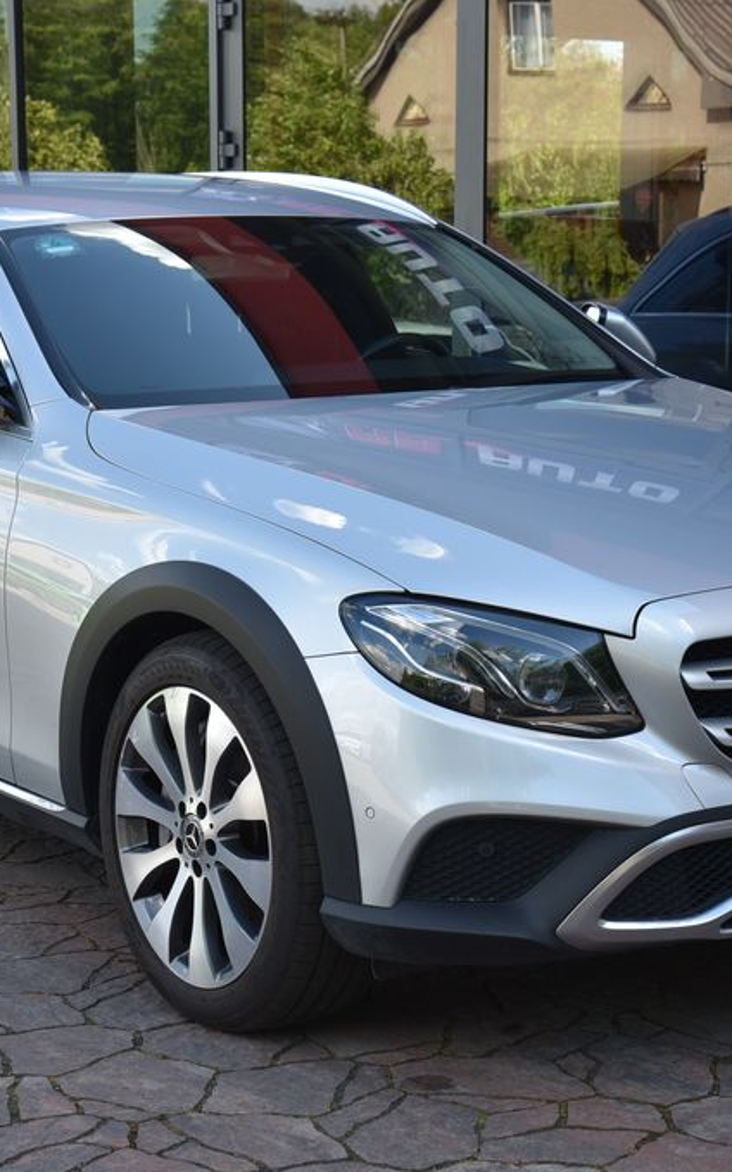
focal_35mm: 80
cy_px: 589
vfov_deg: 25.8
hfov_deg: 16.3
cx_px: 333
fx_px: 2555
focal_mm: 52
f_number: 7.1
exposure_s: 1/200
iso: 500
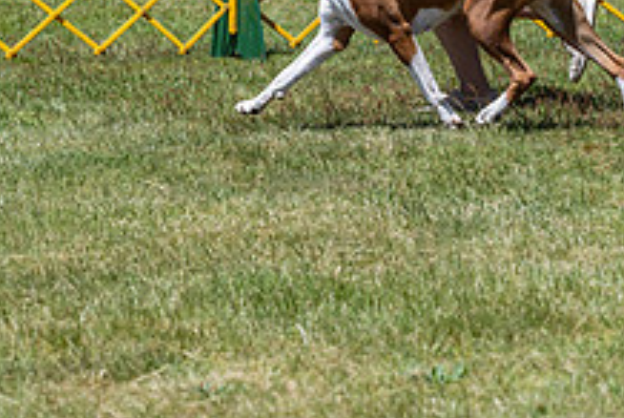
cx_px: 229
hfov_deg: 8.0
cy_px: -125
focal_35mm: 258
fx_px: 4478
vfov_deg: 5.3
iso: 400
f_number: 7.1
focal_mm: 97
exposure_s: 1/1600
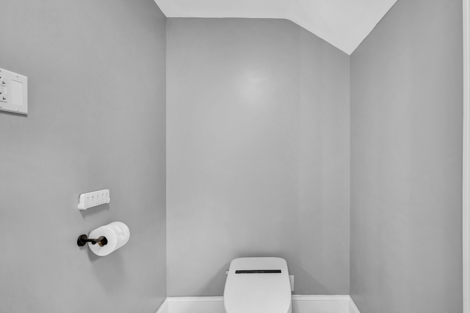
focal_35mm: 18
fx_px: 235
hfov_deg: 89.5
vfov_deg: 67.3
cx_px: 267
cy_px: 160
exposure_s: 1/25
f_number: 7.1
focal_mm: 14
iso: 320
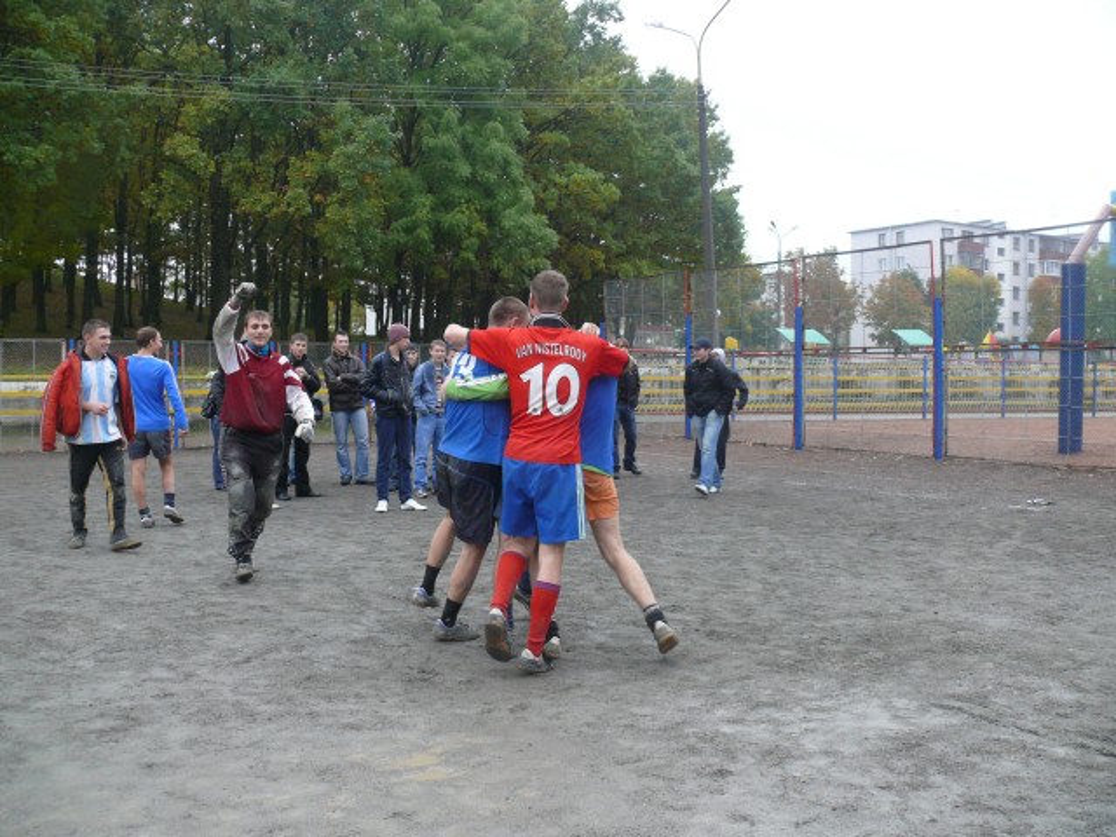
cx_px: 558
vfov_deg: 40.7
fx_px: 1128
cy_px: 418
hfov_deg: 52.6
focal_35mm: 35
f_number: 2.8
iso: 200
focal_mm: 7.4
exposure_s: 1/125
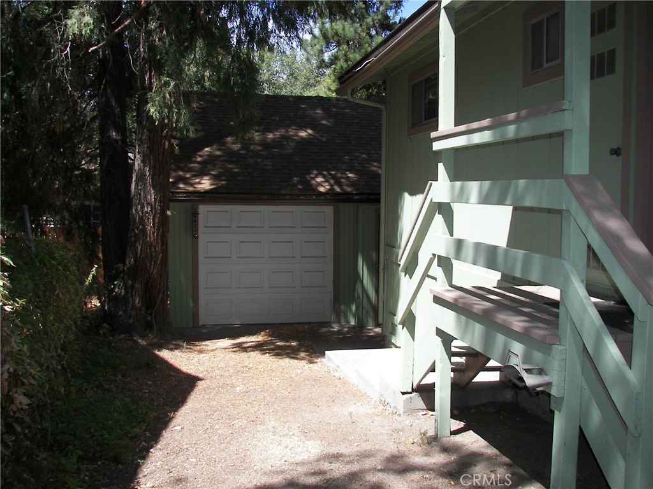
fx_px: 679
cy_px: 244
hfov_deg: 51.4
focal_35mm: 36
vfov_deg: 39.7
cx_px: 326
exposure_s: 1/400
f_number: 2.8
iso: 50
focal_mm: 6
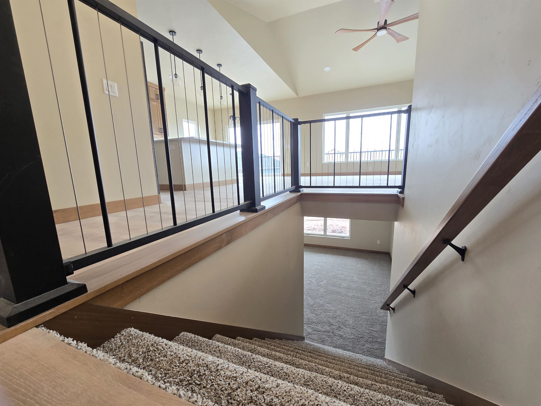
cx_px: 270
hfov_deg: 106.2
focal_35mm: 13
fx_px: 203
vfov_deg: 89.9
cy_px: 203
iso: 125
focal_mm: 2.2
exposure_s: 1/60
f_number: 2.2
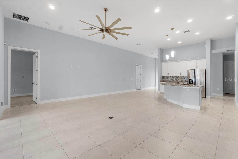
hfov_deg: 100.4
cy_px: 80
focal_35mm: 15
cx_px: 119
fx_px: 99
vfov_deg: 77.3
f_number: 9
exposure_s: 1/4
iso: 100
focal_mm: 10
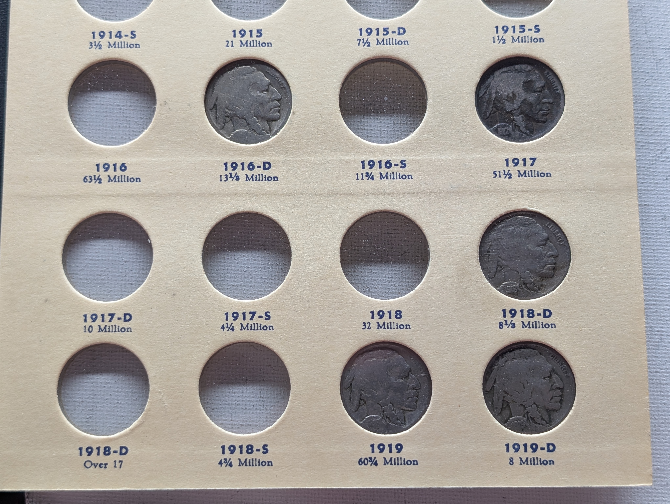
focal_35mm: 49
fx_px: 950
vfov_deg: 29.7
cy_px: 252
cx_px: 335
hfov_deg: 38.9
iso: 28
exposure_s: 1/34.3
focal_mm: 6.9
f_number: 1.68
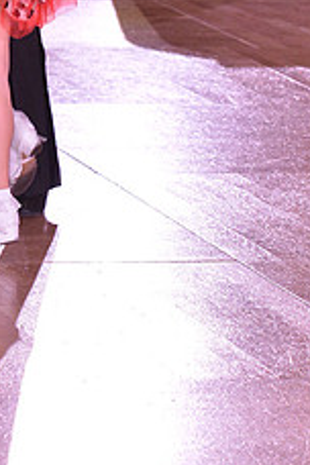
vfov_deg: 6.6
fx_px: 4004
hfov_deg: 4.4
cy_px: -94
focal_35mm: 310
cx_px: -7
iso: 2000
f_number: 6.3
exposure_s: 1/250
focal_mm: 122
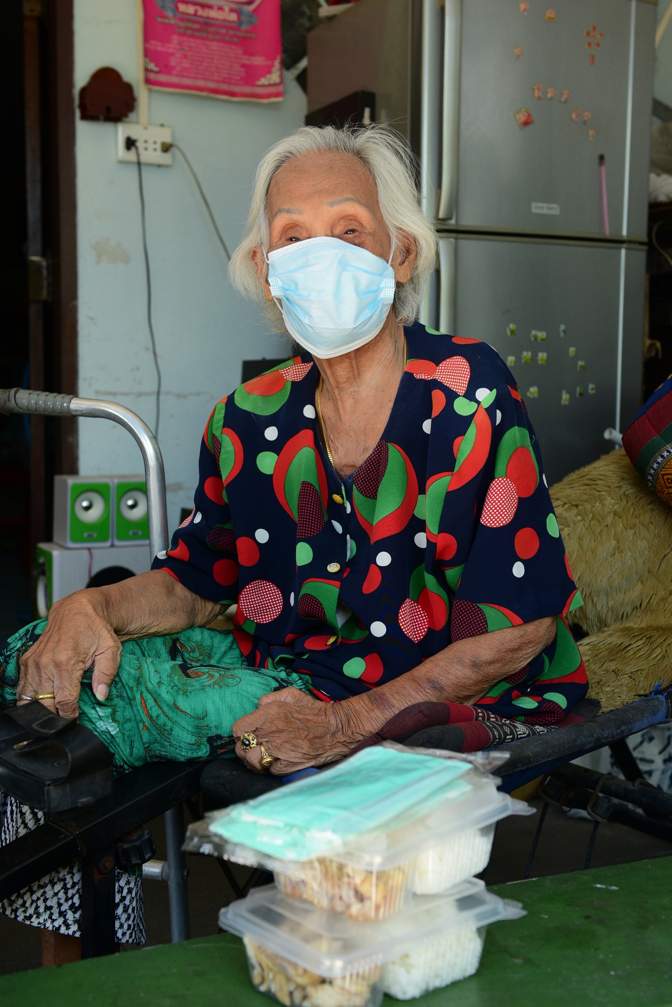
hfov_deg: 28.1
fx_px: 1343
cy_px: 504
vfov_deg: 41.1
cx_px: 336
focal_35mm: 48
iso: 1000
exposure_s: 1/200
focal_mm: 48
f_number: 4.5
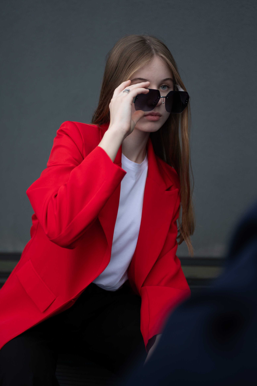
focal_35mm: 50
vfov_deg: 39.6
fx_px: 536
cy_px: 193
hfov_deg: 27.0
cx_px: 128
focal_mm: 50
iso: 100
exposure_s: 1/320
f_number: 2.8
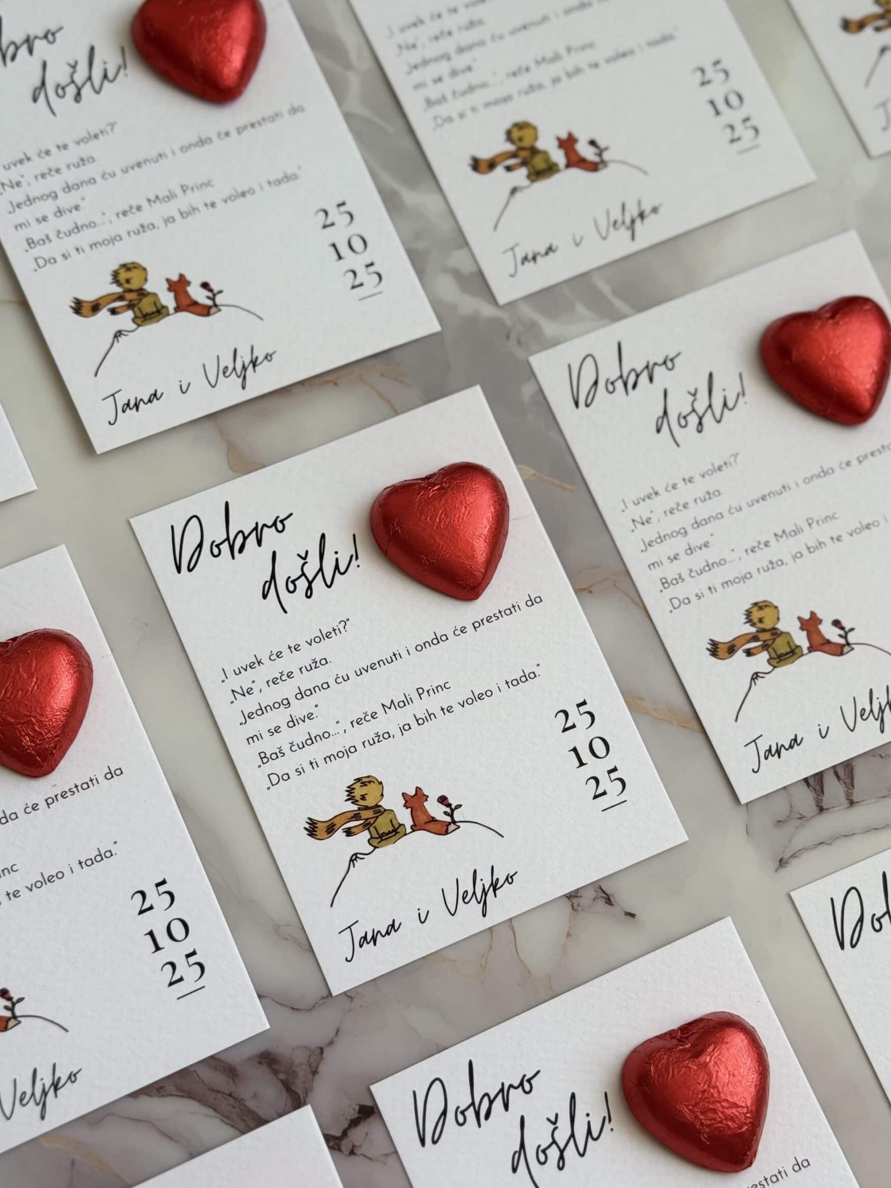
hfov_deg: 27.5
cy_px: 652
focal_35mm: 53
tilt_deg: -74.9
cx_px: 470
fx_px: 1819
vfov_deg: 36.1
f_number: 1.78
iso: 50
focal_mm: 6.76
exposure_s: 1/121
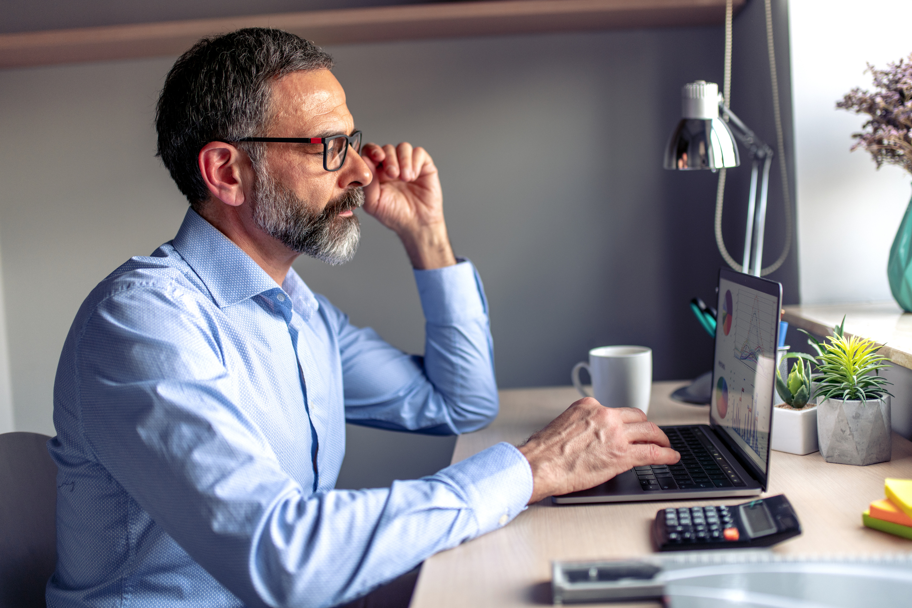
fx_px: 887
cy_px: 304
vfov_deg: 37.9
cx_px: 456
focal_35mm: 35
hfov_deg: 54.4
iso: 220
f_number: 1.8
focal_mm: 35
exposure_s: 1/200
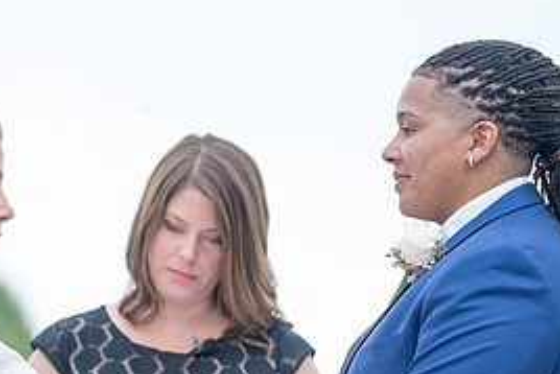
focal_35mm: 470
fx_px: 7315
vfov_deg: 2.9
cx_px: 164
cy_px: 291
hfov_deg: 4.4
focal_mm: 198
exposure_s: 1/200
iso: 160
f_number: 4
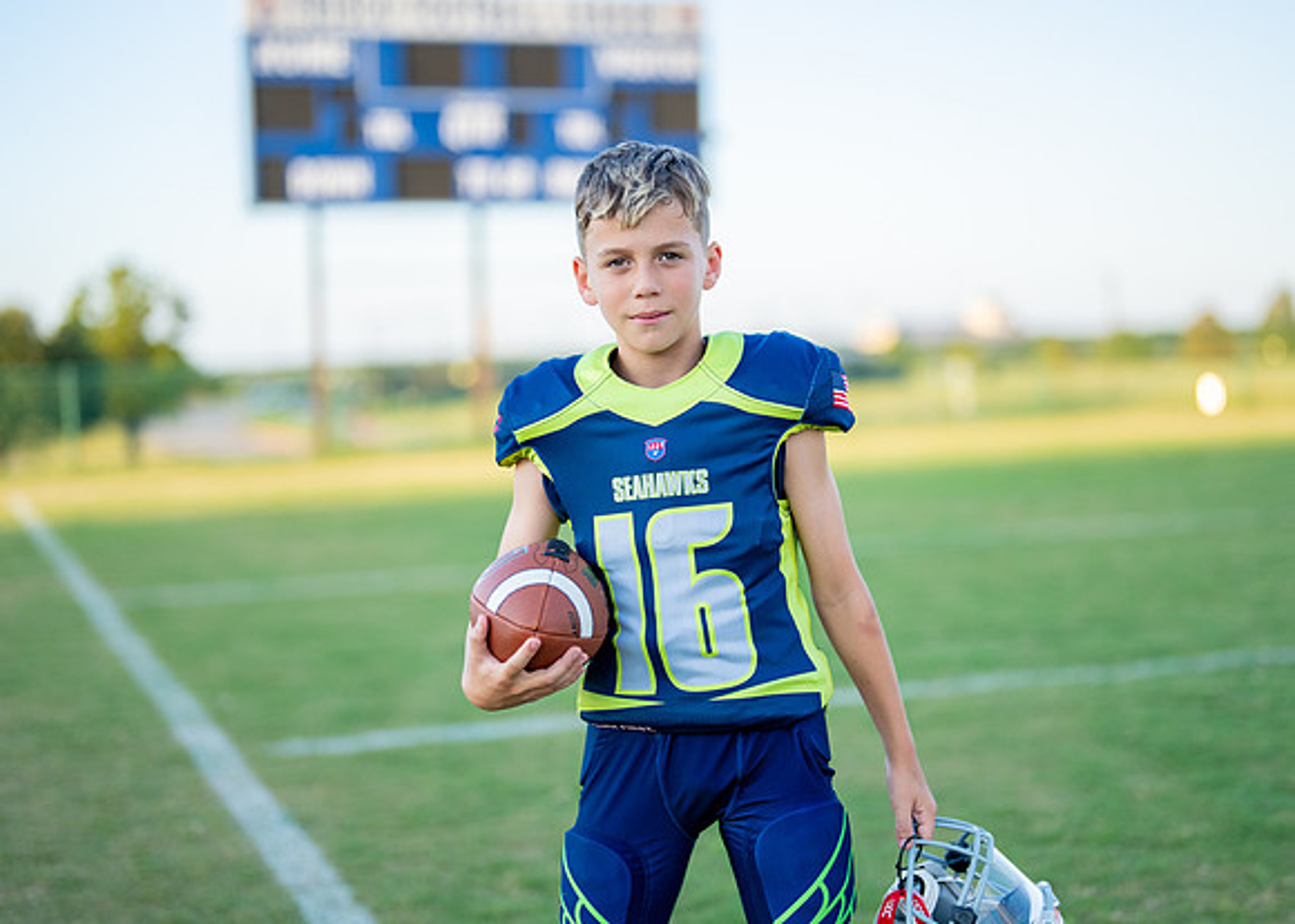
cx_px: 668
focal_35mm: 61
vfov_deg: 23.4
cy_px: 426
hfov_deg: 32.3
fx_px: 2233
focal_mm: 50
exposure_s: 1/2500
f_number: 1.2
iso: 160
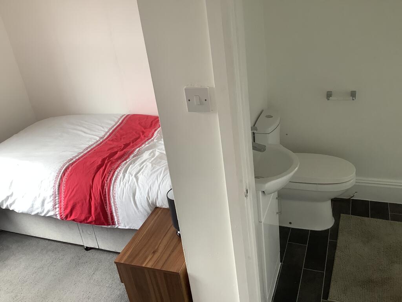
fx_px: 360
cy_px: 151
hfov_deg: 58.4
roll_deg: +8.0
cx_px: 201
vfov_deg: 45.4
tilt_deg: -26.2
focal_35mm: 31
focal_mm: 3.3
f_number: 2.4
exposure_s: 1/60
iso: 64
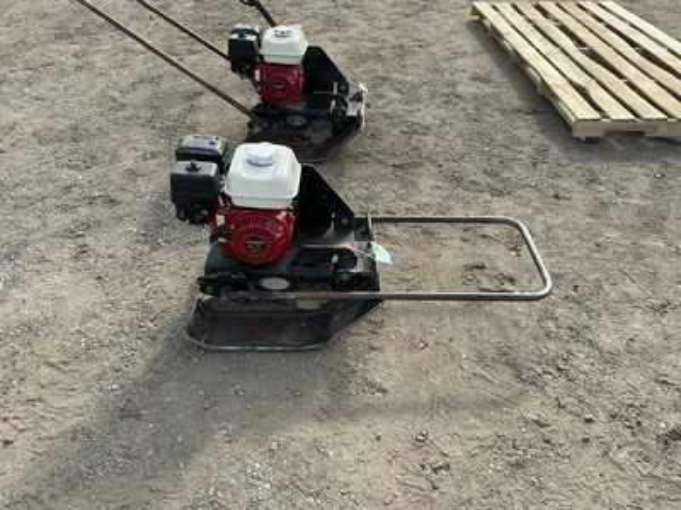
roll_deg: -0.4
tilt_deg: -37.3
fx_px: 551
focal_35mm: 28
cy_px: 255
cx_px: 340
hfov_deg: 63.4
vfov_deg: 49.7
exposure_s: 1/739
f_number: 1.8
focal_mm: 3
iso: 25
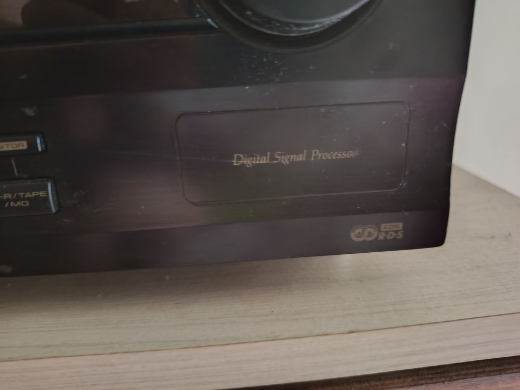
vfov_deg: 56.8
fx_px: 361
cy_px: 195
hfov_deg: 71.6
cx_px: 260
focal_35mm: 24
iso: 2000
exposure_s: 1/16.7
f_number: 1.7
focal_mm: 5.24
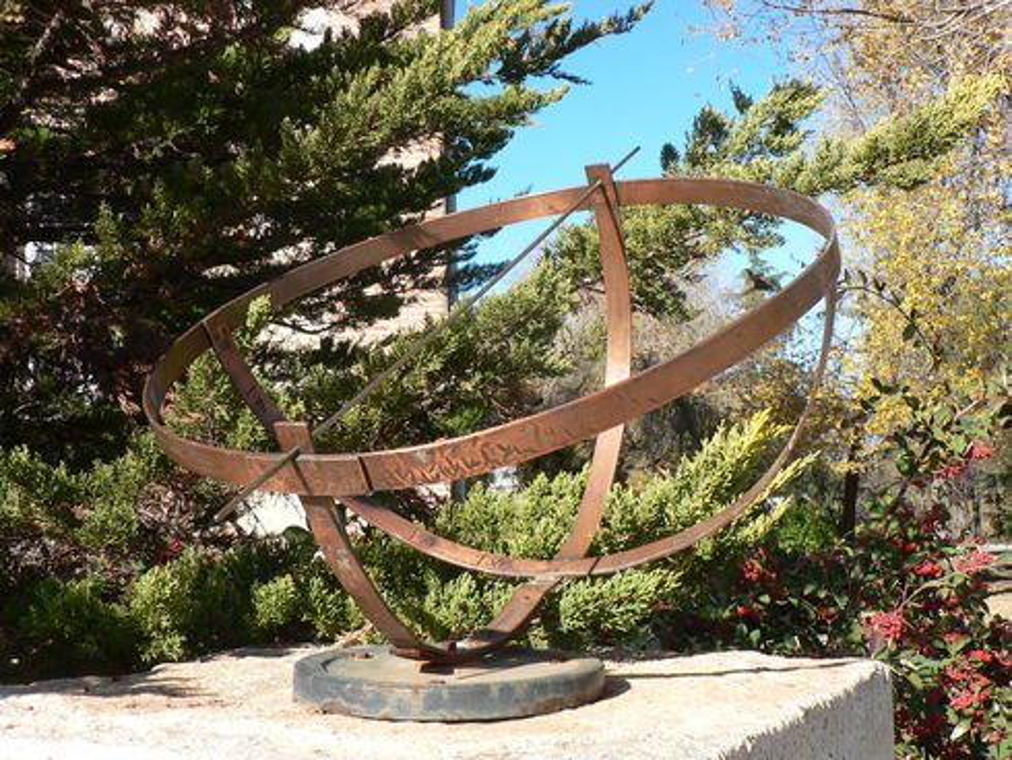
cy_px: 380
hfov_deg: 47.8
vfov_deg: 36.8
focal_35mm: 39
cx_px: 506
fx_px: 1141
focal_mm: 6.8
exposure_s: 1/250
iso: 64
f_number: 4
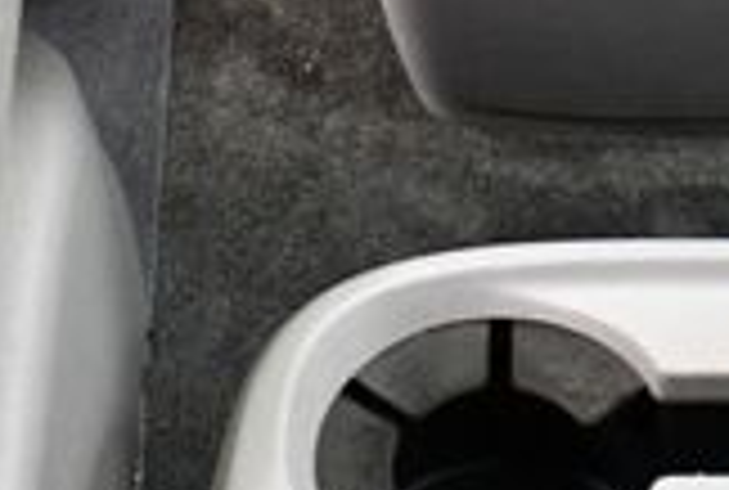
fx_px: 2883
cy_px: -27
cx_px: 716
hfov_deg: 14.2
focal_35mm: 142
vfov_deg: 9.6
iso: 3200
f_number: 3.5
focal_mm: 18
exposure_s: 1/60
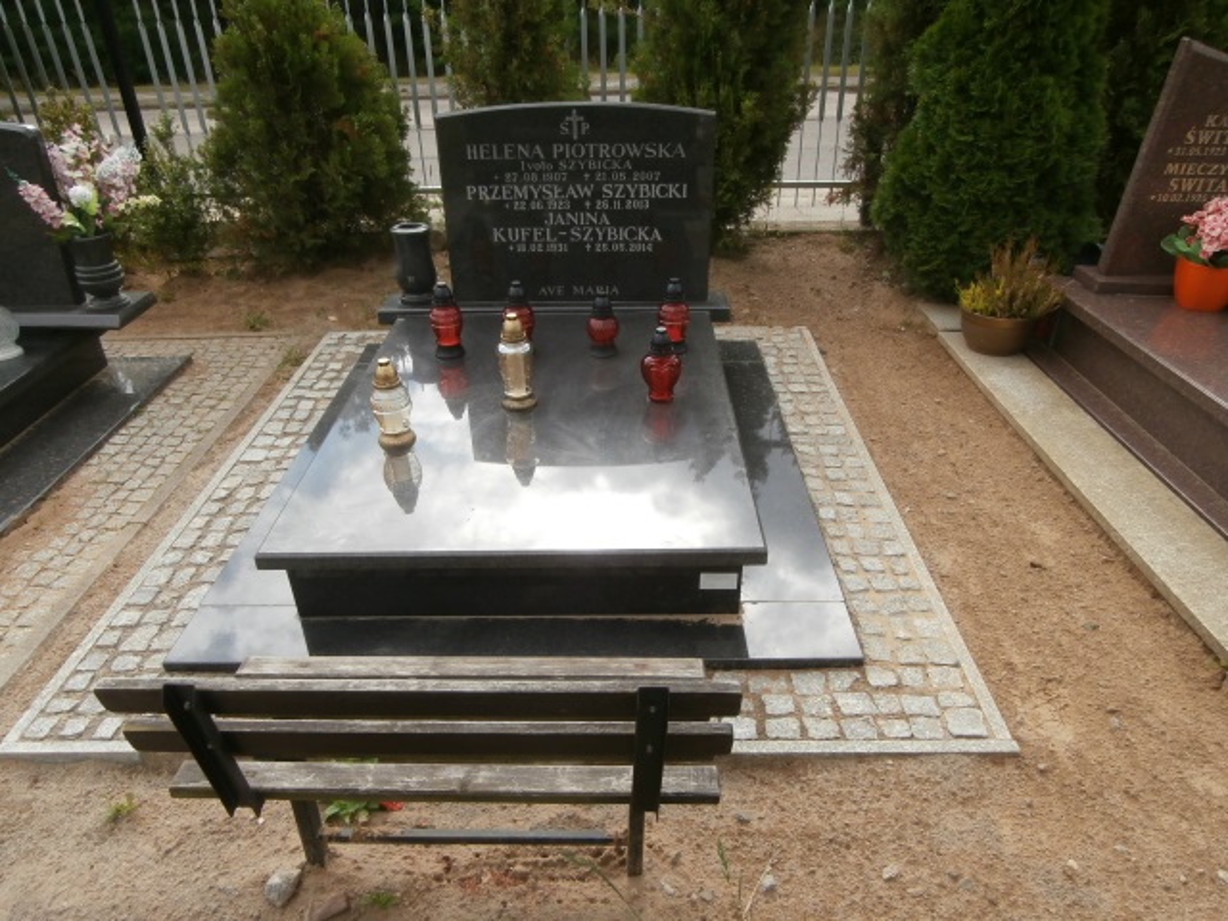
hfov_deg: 71.6
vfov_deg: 56.8
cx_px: 614
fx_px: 851
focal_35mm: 24
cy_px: 460
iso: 100
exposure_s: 1/500
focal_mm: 4.2
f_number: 3
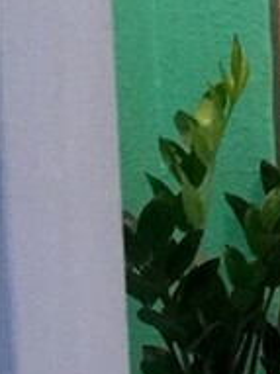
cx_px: 1053
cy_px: 151
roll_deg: +0.0
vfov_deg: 9.0
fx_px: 2365
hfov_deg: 5.9
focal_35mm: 219
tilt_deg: -7.7
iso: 100
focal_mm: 4.15
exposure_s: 1/15
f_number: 2.2
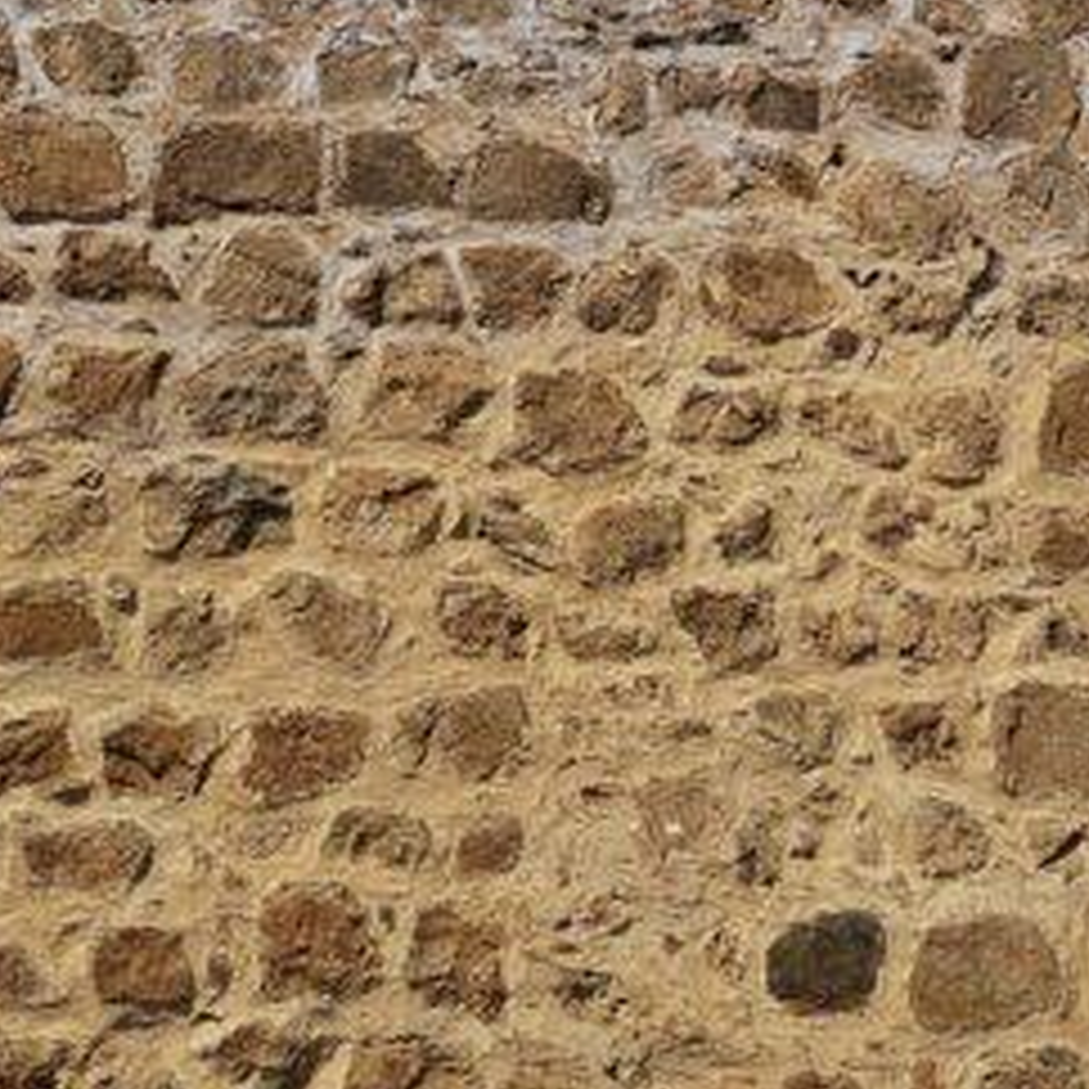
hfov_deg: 20.0
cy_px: -634
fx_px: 3061
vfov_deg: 17.7
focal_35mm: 86
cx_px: 824
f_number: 1.7
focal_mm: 6.3
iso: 10
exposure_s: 1/1276
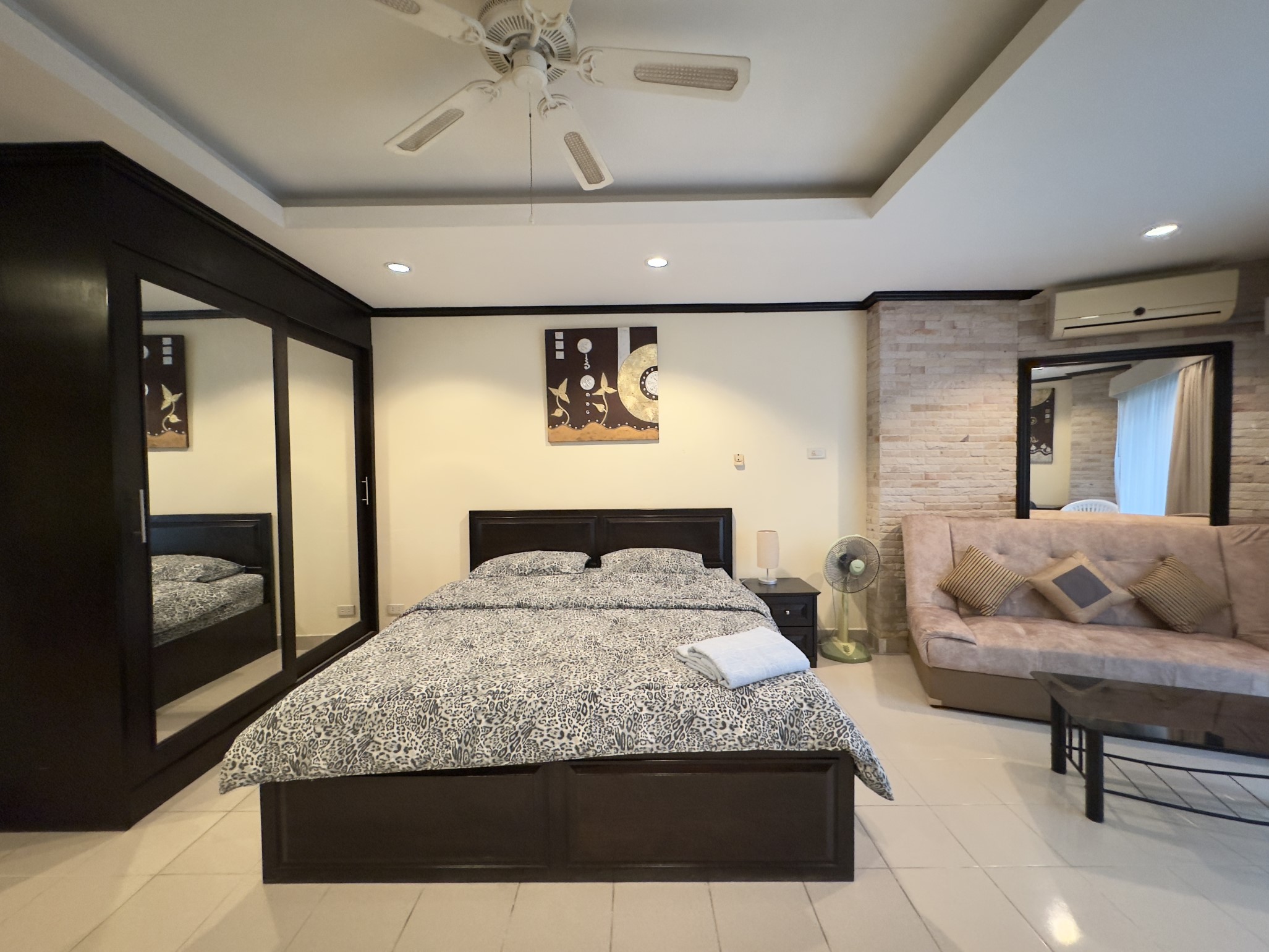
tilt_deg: -1.1
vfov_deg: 85.7
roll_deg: +0.6
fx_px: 513
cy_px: 476
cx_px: 634
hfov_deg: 102.1
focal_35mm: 14
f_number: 2.2
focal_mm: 2.22
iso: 1250
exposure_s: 1/50
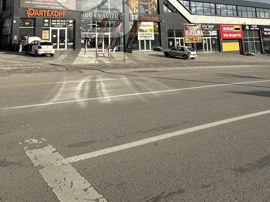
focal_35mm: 32
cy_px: -14
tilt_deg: +11.1
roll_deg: -0.1
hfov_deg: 55.8
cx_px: 93
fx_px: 250
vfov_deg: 37.7
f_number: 2.2
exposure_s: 1/2212
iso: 40
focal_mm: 2.22
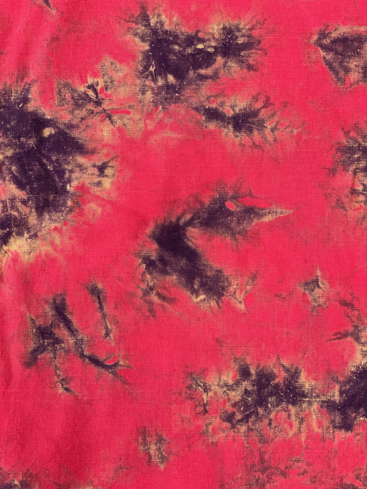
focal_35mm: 52
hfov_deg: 28.0
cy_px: 244
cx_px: 184
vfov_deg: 36.8
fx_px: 735
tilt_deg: -85.6
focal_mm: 6
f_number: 2
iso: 200
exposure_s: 1/40
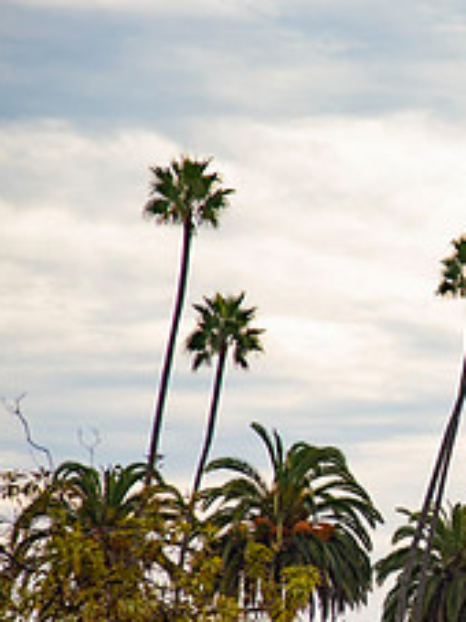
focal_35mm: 241
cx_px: 691
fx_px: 4330
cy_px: 421
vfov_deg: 8.2
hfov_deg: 6.1
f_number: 4
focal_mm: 98
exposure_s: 1/1000
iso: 160
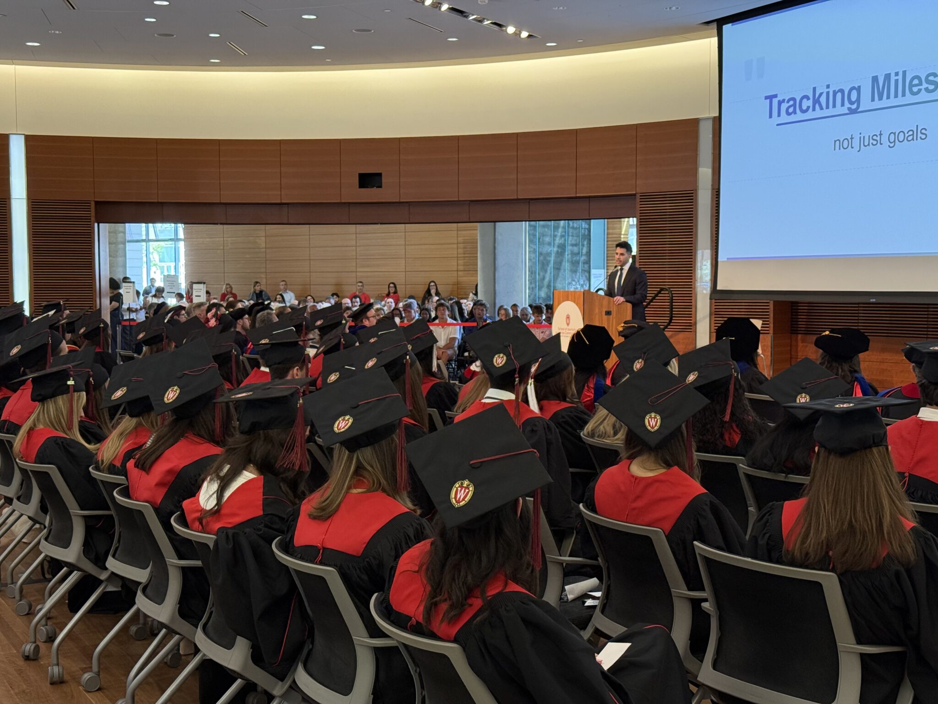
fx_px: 1301
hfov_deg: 39.7
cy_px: 352
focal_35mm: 48
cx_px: 469
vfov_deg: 30.3
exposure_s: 1/60
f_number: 1.78
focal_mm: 6.76
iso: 160
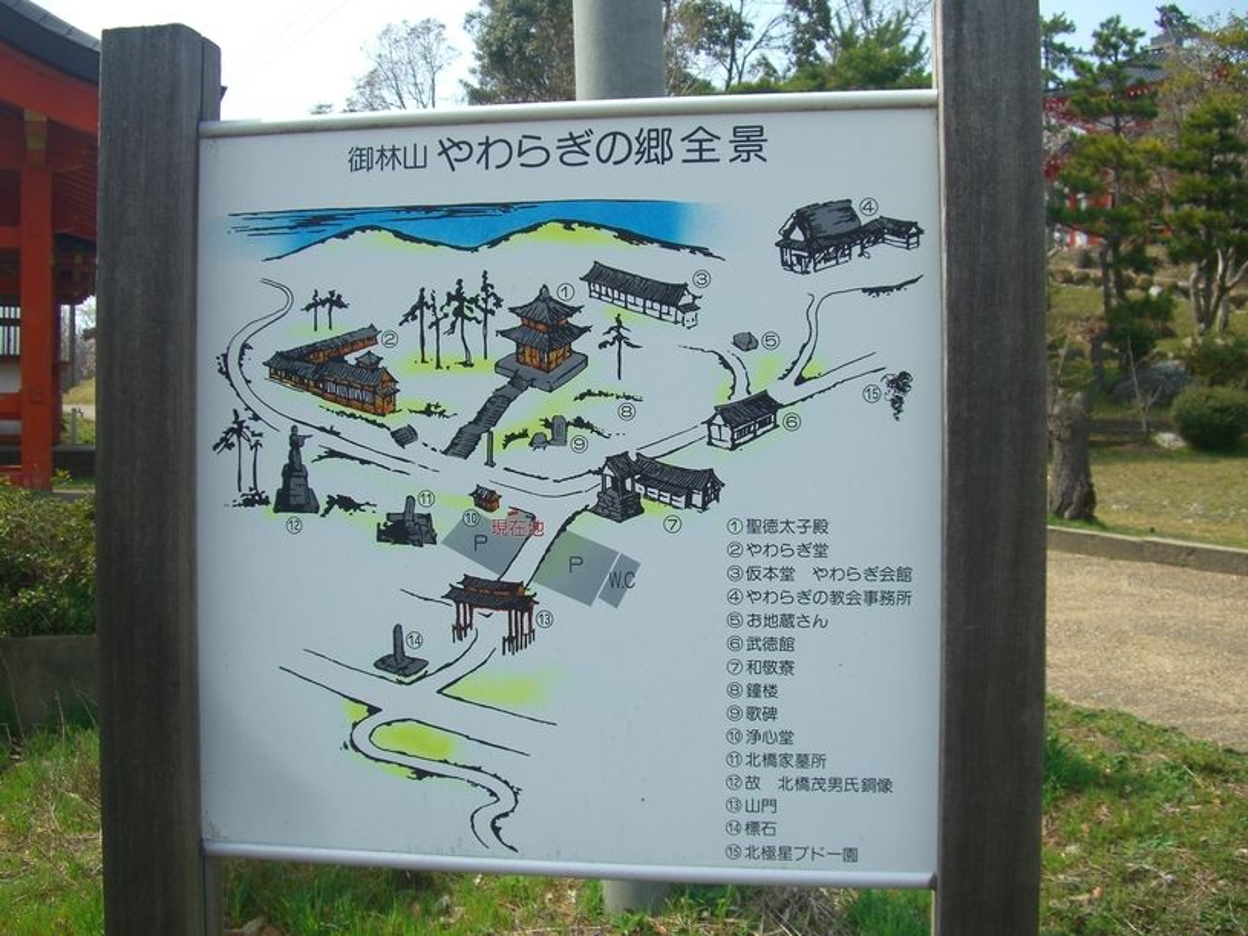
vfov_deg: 37.7
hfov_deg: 49.0
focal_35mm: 38
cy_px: 468
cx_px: 624
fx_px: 1370
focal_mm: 7.9
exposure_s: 1/200
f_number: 5.6
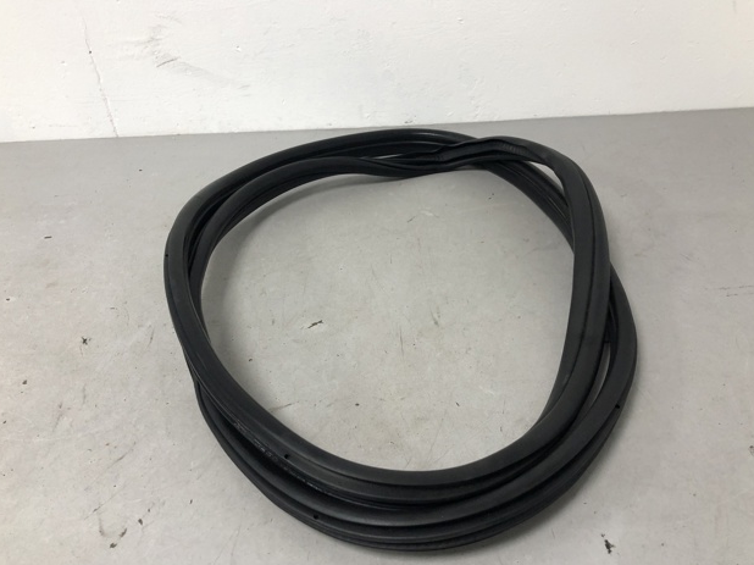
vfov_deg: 48.2
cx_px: 377
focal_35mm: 29
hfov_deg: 61.7
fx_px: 631
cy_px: 283
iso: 40
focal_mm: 4
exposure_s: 1/33
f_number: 1.8
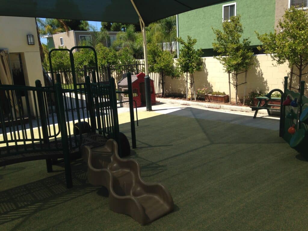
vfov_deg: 42.9
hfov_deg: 55.4
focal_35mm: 33
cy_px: 116
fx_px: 294
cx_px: 154
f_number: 2.4
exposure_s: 1/1178
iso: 50
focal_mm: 4.12
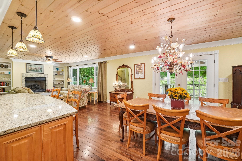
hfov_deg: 100.4
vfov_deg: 77.3
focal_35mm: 15
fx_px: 101
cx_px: 121
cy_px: 80
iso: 400
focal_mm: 10
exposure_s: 1/15
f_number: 8
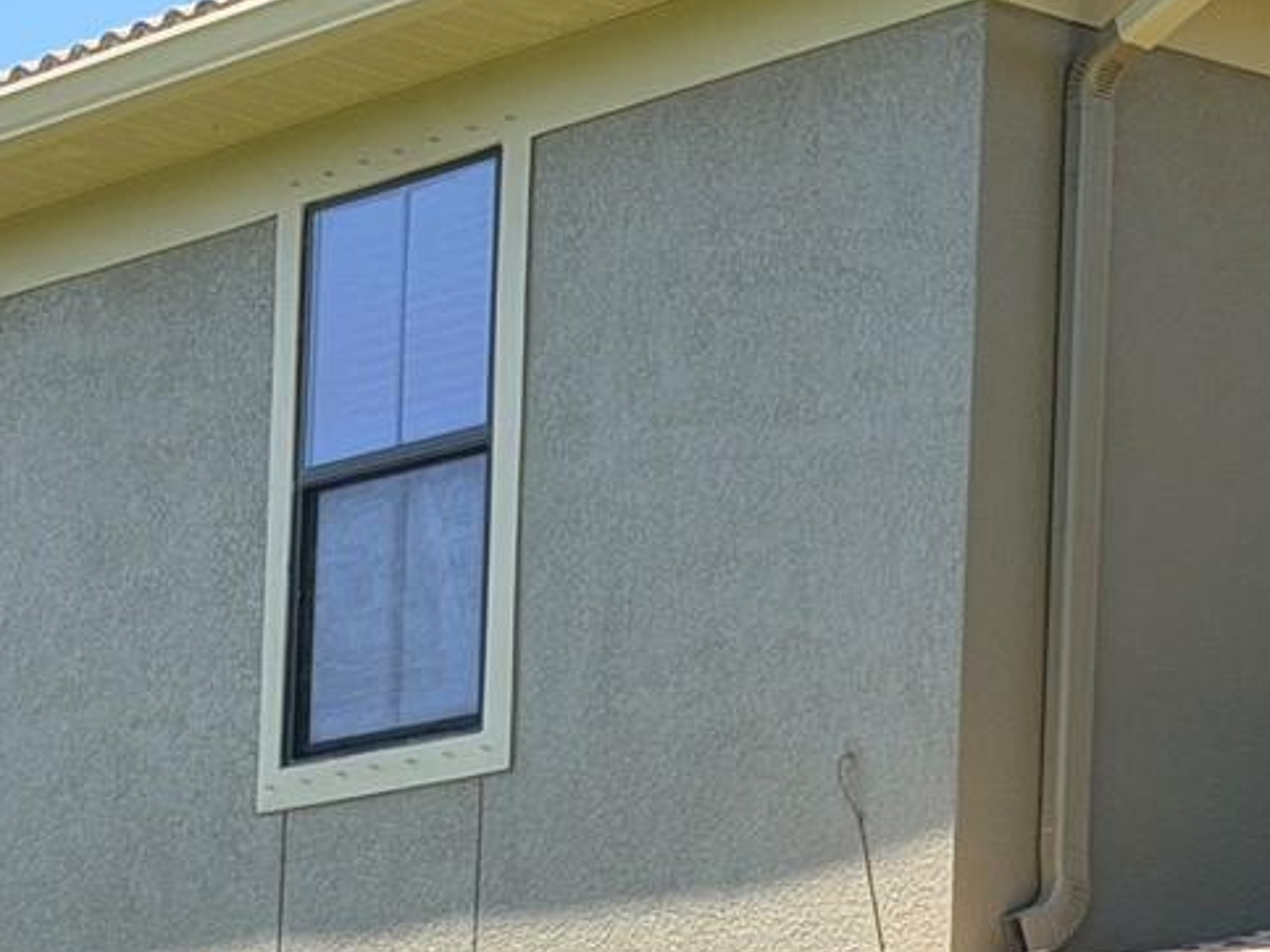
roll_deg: -1.4
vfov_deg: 9.1
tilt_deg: +2.6
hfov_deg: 12.4
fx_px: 5832
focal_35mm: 159
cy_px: 1344
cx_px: 820
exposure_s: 1/2273
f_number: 1.78
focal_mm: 6.76
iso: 80
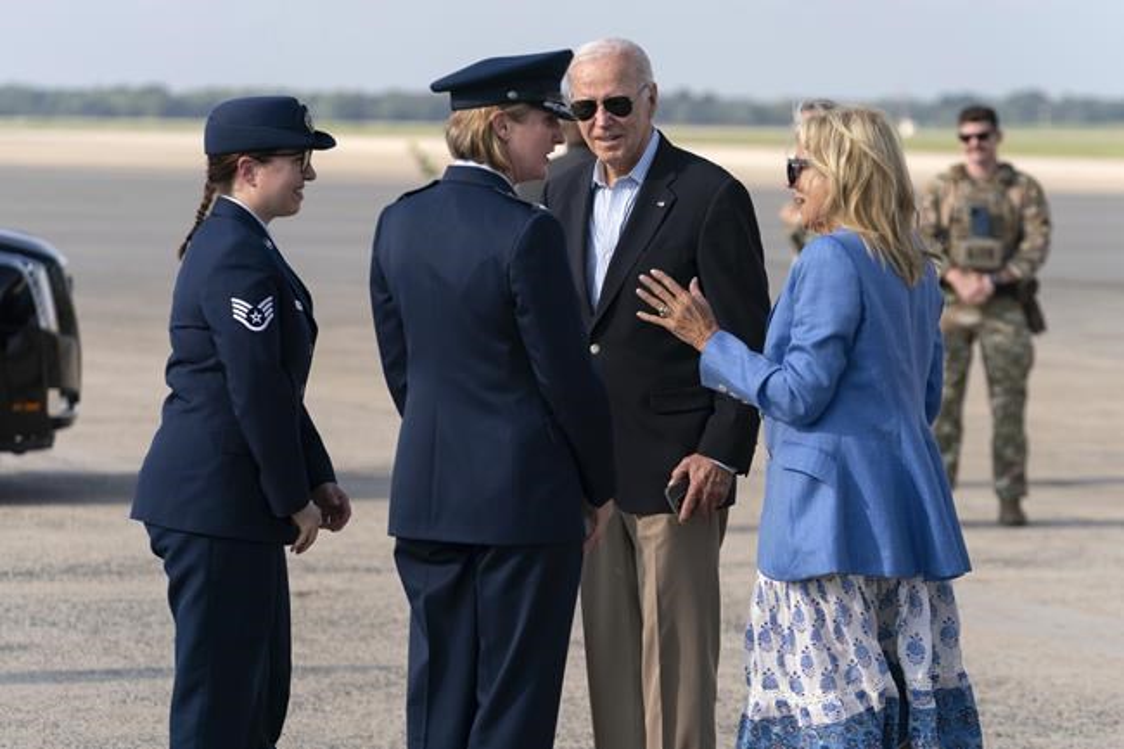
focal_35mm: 147
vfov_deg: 9.3
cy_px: 374
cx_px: 562
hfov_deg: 14.0
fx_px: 4588
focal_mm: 147
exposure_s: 1/1600
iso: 160
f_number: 4.5
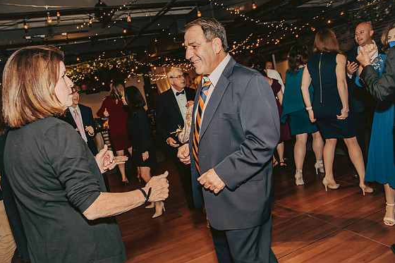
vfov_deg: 44.9
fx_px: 318
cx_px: 191
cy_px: 130
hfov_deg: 63.7
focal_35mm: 29
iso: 1250
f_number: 4.5
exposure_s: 1/125
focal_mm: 28
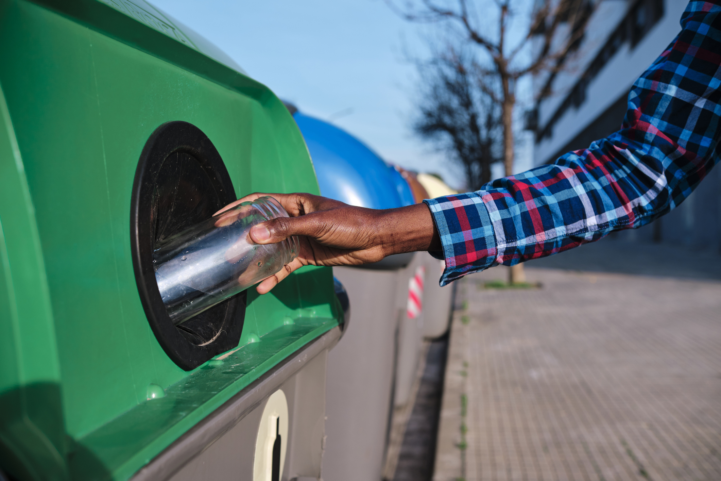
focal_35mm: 35
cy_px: 240
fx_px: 701
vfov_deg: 37.9
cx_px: 360
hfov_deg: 54.4
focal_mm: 23
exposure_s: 1/2000
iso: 160
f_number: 2.8
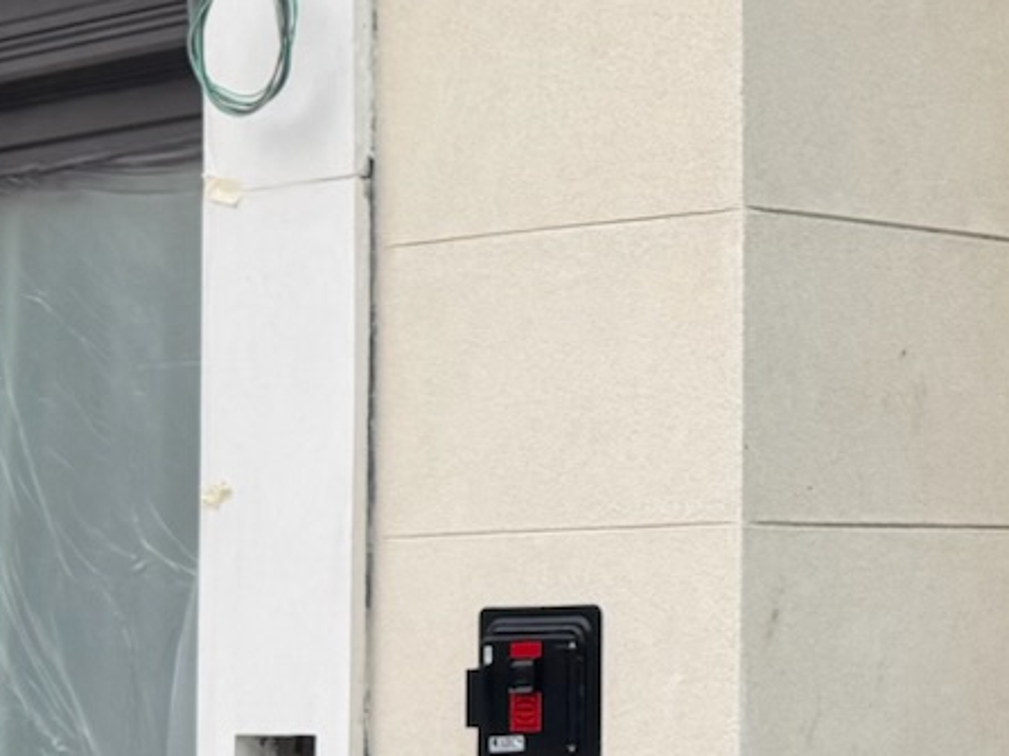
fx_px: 3205
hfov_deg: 17.0
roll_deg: +0.7
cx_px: 1266
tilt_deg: +5.2
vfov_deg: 13.5
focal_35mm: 110
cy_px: 323
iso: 125
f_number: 1.78
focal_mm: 6.76
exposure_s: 1/120
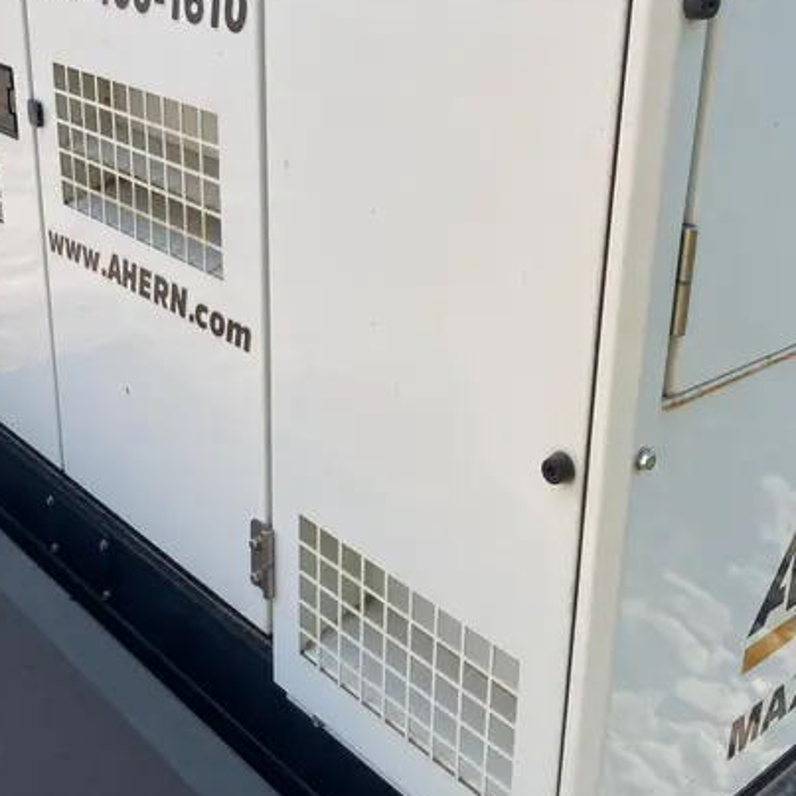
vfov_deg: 37.4
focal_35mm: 45
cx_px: 454
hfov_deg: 37.5
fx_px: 1171
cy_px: 315
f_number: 1.8
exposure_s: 1/1245
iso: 20
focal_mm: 3.99
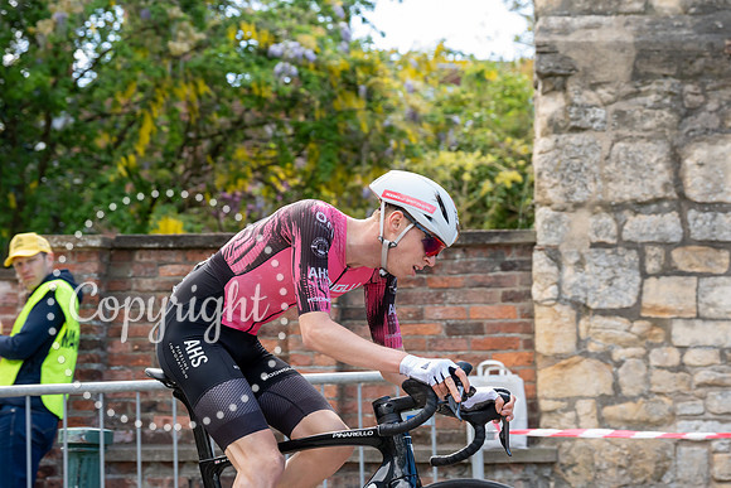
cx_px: 366
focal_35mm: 82
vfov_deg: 16.7
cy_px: 244
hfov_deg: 24.8
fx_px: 1665
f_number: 5
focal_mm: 82
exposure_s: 1/1000
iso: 2000
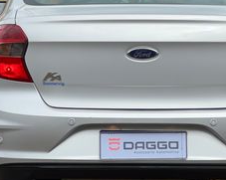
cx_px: 142
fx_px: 1042
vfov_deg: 9.8
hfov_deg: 12.4
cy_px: 20
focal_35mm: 156
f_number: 2.8
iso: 25
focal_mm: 9
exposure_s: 1/355
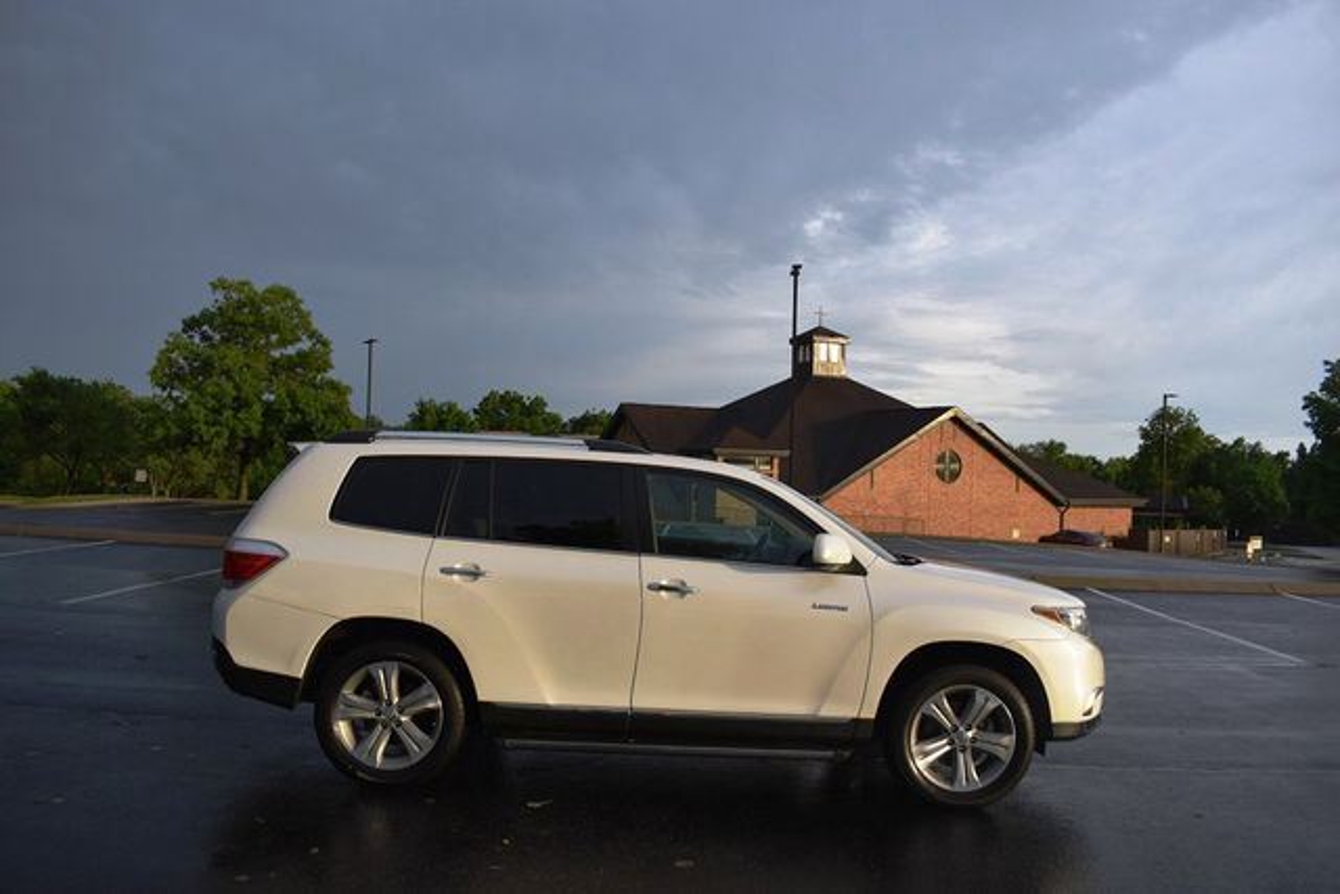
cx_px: 670
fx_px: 1005
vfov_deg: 48.0
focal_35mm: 27
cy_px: 447
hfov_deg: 67.4
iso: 220
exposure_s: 1/250
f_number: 5.6
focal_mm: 18
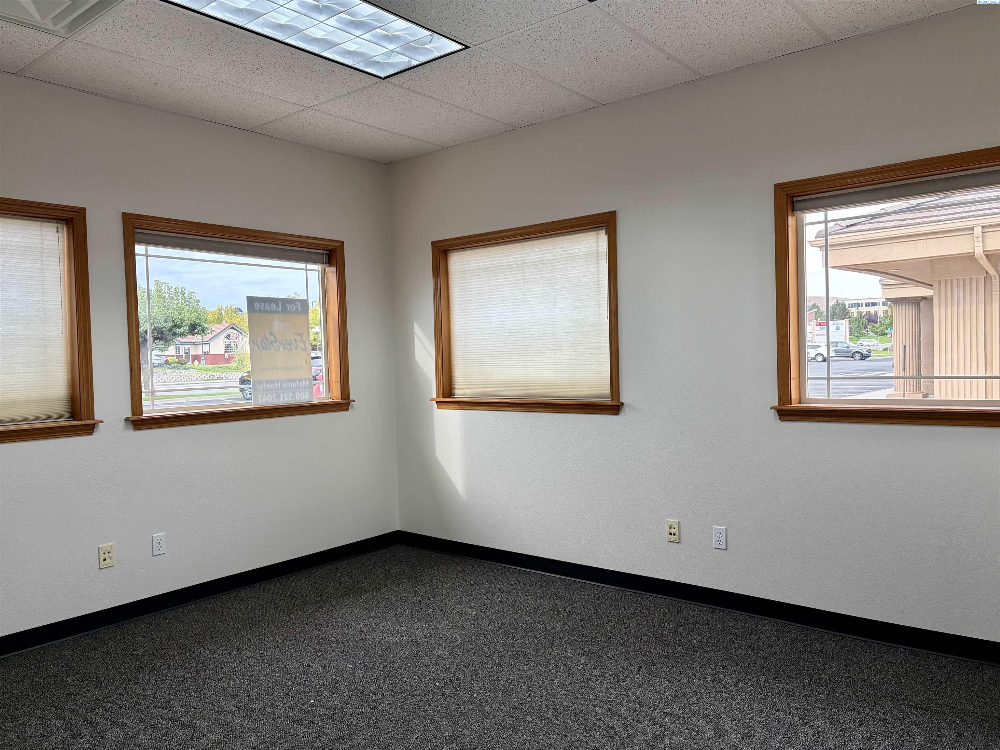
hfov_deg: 67.3
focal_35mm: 26
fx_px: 751
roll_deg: +2.7
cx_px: 500
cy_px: 375
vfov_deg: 53.1
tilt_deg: -0.5
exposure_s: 1/208
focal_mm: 5.96
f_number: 1.6
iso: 80
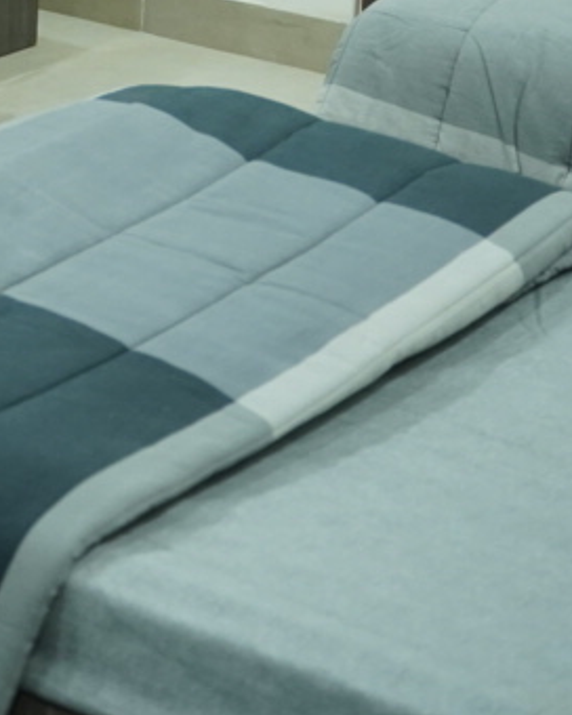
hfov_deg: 11.4
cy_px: -364
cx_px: -465
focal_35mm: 125
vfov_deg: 14.4
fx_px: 2645
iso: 1600
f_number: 2.8
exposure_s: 1/100
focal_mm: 28
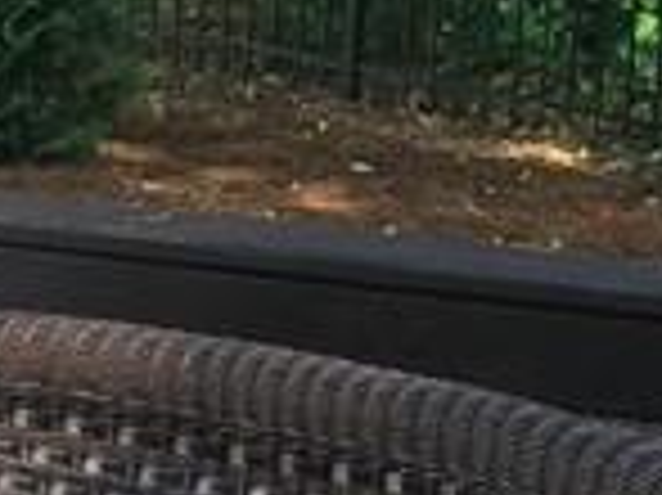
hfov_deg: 8.8
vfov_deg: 7.3
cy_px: 572
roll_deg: +1.5
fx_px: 3860
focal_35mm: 202
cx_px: -968
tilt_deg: -12.6
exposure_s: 1/120
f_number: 2.2
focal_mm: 4.15
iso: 50
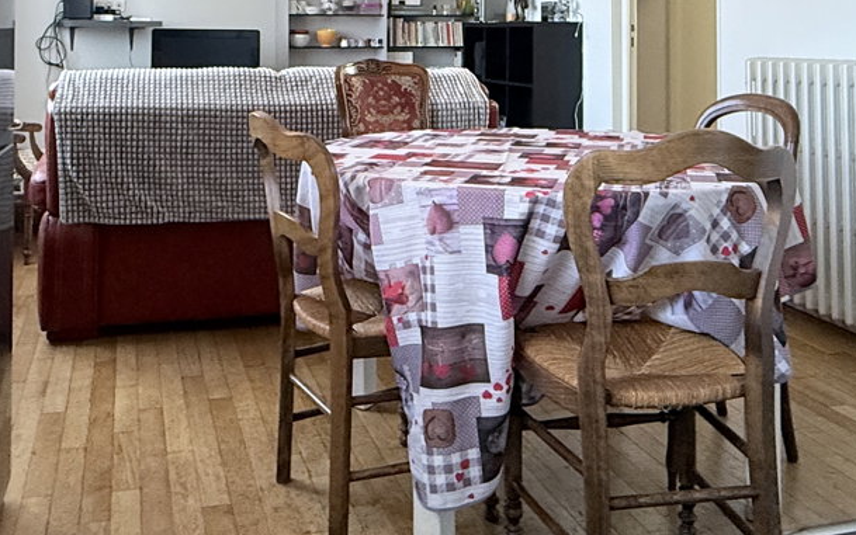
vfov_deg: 30.6
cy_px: 8
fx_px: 910
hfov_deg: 50.2
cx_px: 357
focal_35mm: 39
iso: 320
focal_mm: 2.22
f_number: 2.2
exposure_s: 1/99
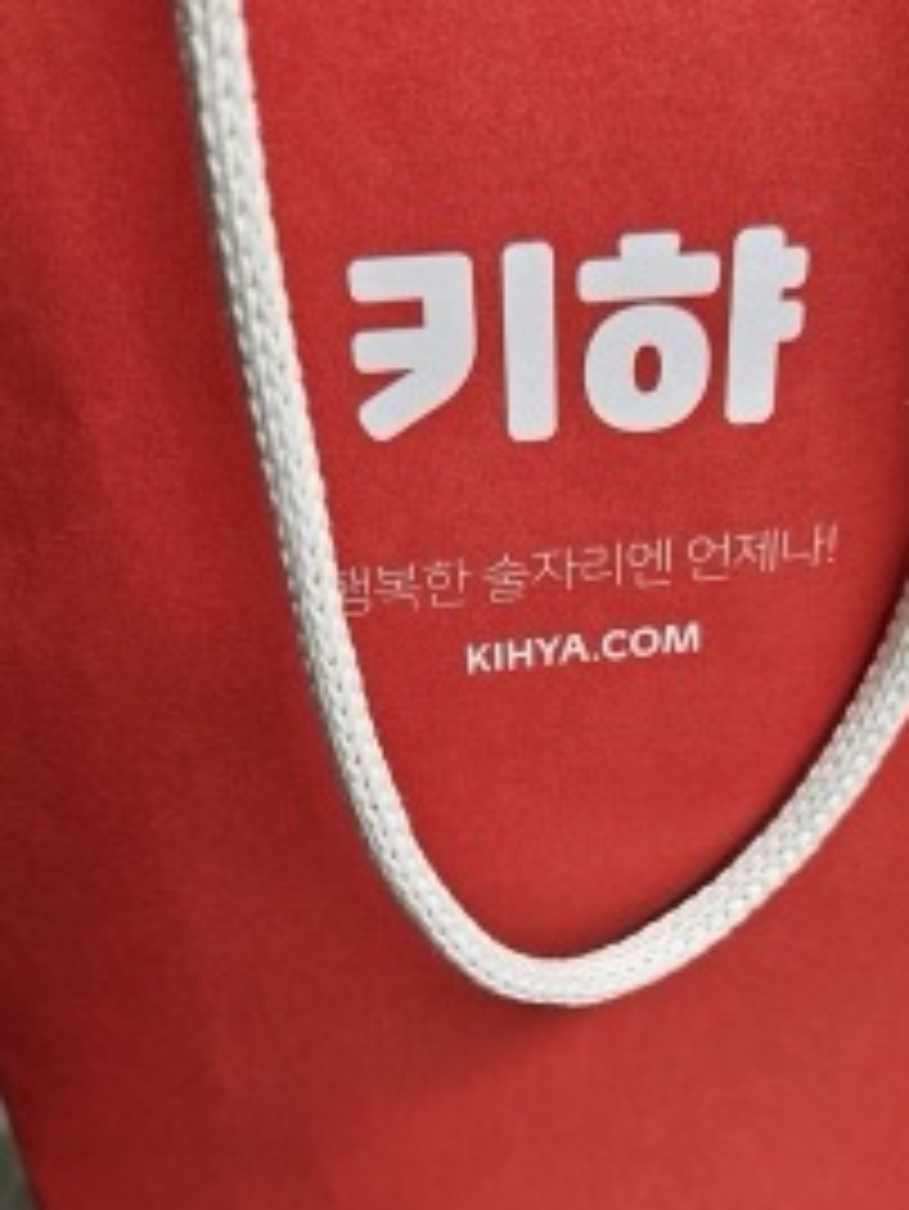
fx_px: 1434
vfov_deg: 45.4
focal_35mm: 41
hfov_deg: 35.1
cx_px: 522
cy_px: 760
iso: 125
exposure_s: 1/120
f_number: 1.8
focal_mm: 5.4
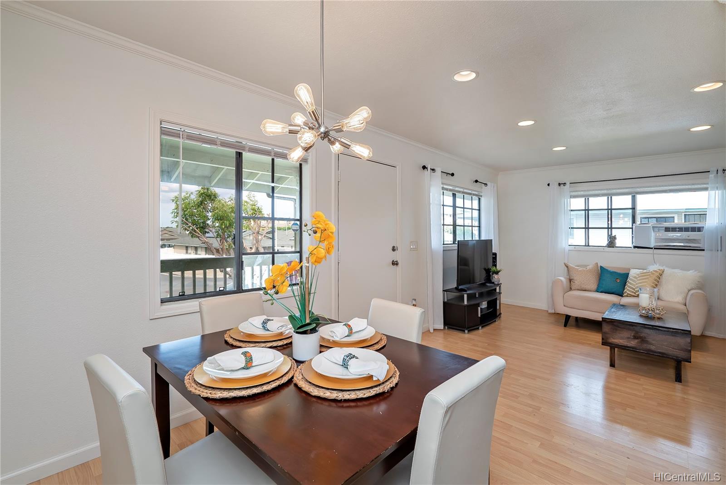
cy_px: 242
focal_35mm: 16
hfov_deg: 96.7
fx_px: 323
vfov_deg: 73.8
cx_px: 363
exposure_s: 1/2000
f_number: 8
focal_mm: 16
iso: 320
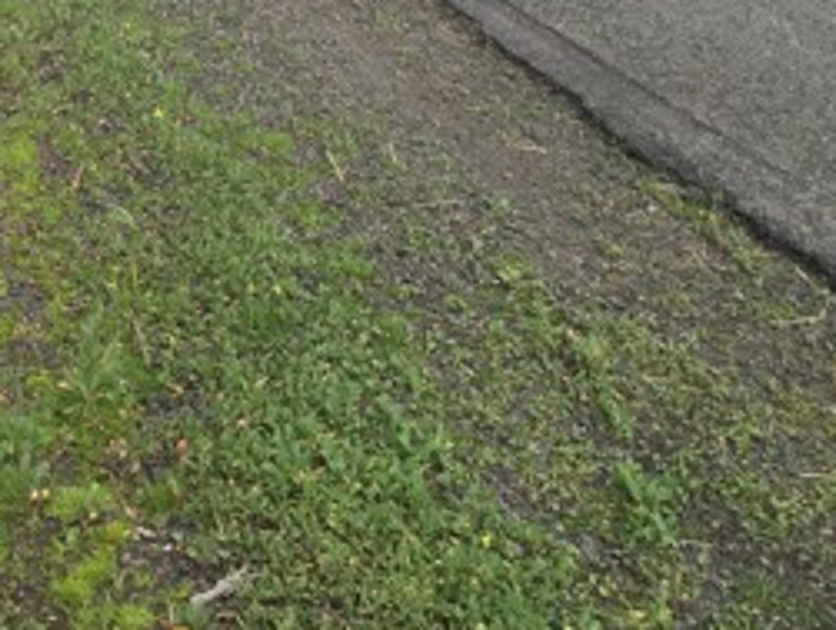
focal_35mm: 60
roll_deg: -0.7
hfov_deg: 29.9
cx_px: -3
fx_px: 1451
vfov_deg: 23.9
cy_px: 73
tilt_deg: -18.2
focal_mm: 4.15
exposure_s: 1/399
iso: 32
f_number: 2.2
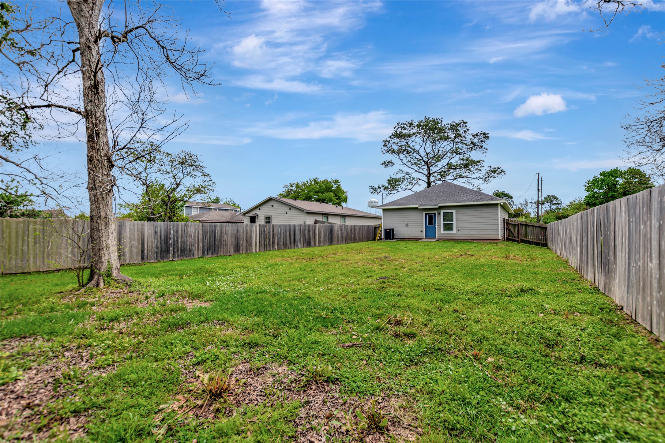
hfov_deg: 100.4
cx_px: 332
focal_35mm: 15
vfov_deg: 77.3
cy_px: 222
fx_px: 277
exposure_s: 1/640
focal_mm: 10
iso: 100
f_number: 5.6
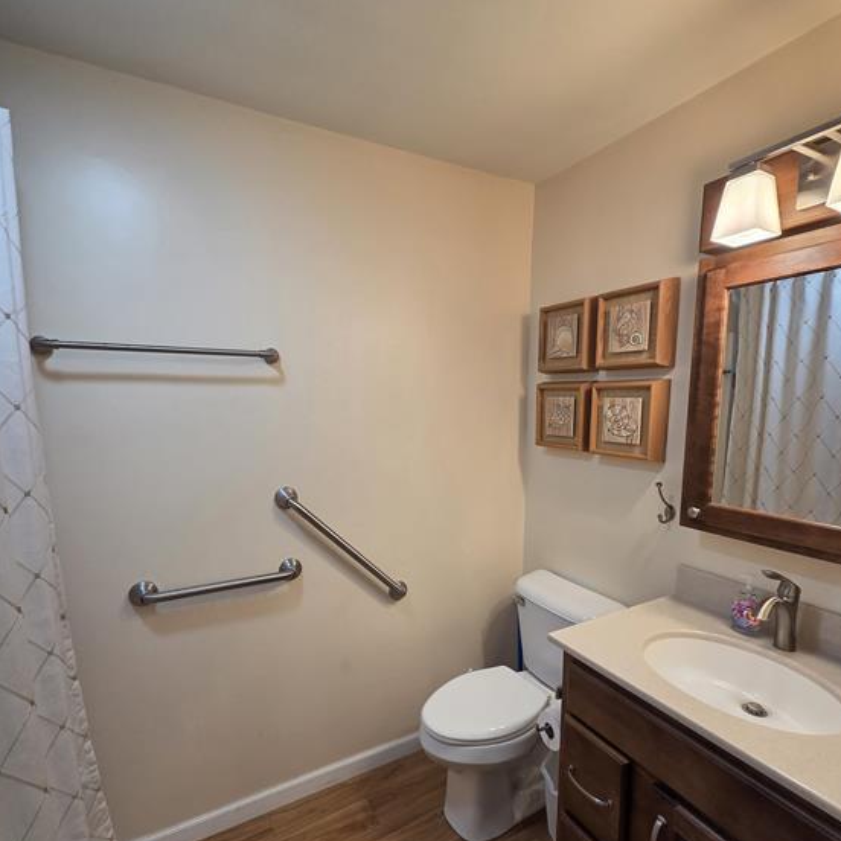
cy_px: 472
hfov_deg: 87.4
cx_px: 425
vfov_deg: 87.0
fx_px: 440
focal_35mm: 16
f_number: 2.2
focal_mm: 2.2
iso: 200
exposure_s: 1/60
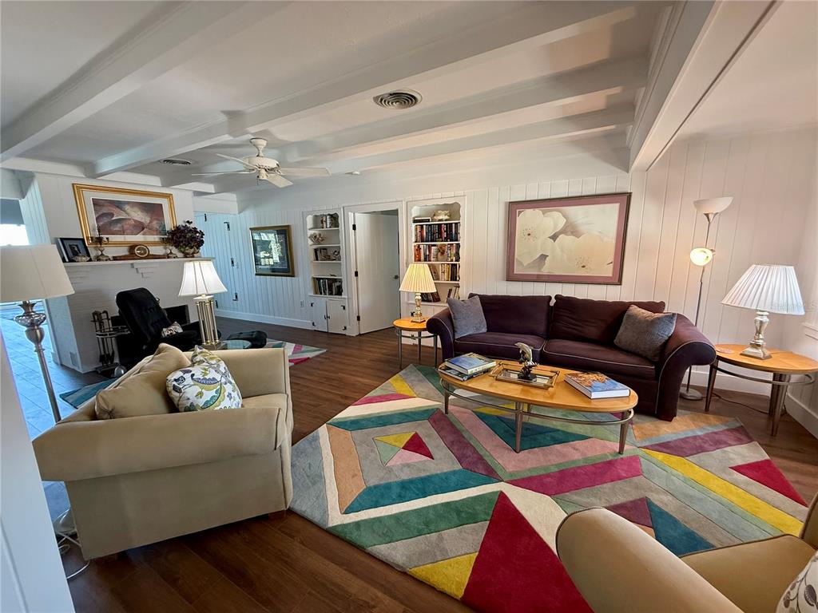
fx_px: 331
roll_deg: +1.6
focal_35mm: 14
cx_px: 409
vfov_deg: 85.7
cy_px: 306
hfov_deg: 102.1
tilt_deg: -10.5
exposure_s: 1/60
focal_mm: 2.22
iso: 200
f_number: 2.2
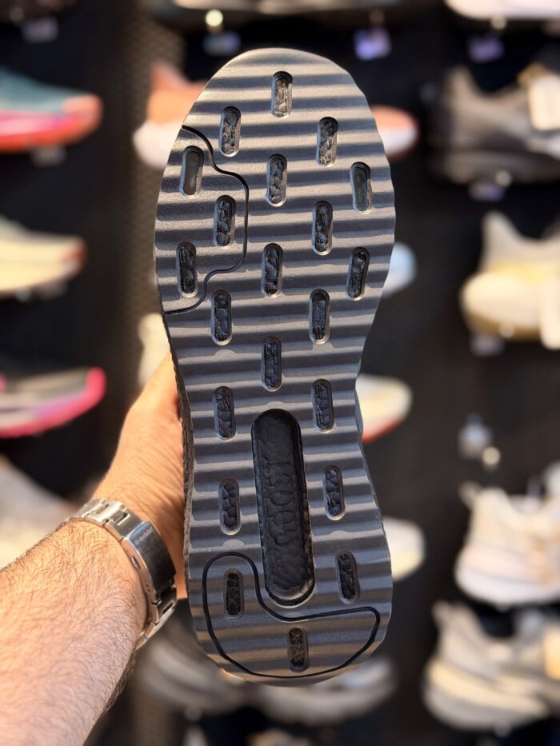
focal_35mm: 48
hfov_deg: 30.3
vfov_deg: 39.7
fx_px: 1035
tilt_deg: -9.5
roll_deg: +0.9
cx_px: 280
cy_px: 373
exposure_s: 1/50
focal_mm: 6.76
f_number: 1.78
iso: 100
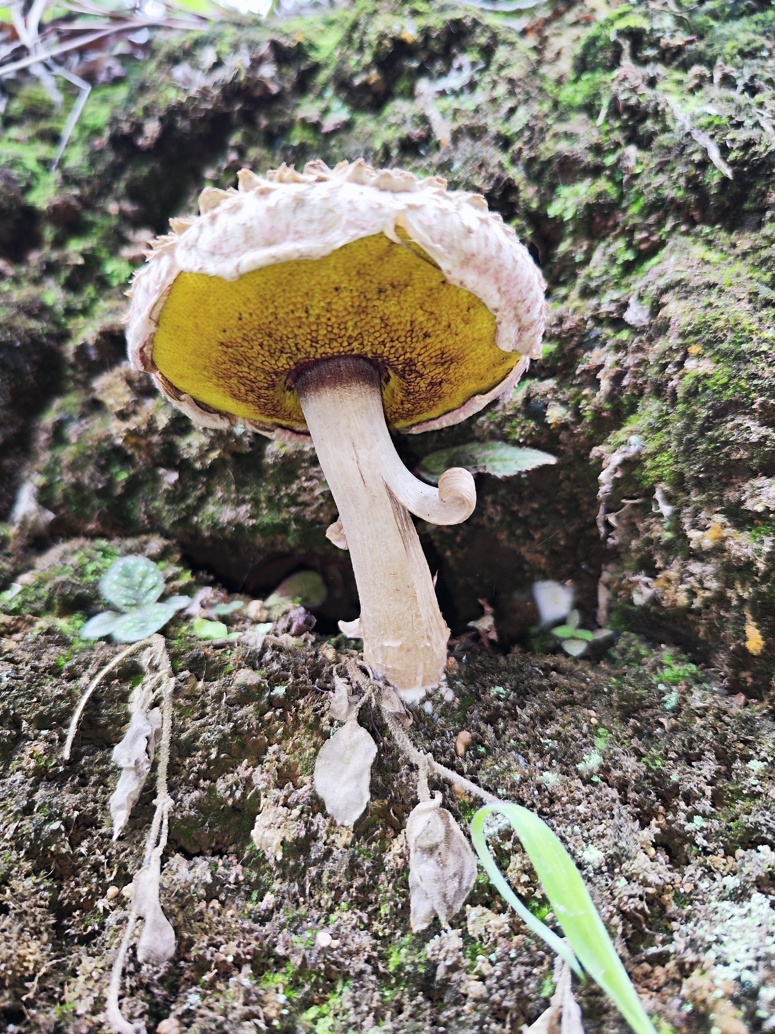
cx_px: 388
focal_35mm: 23
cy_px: 517
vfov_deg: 73.9
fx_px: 687
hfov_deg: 58.9
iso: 117
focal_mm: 7.01
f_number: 1.69
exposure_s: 1/100
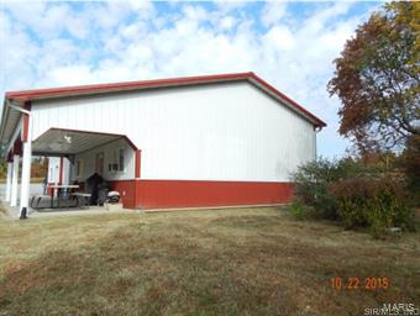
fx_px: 304
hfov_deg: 69.3
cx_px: 210
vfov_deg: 55.0
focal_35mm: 25
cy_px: 158
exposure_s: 1/1000
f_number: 3.1
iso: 125
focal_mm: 4.5
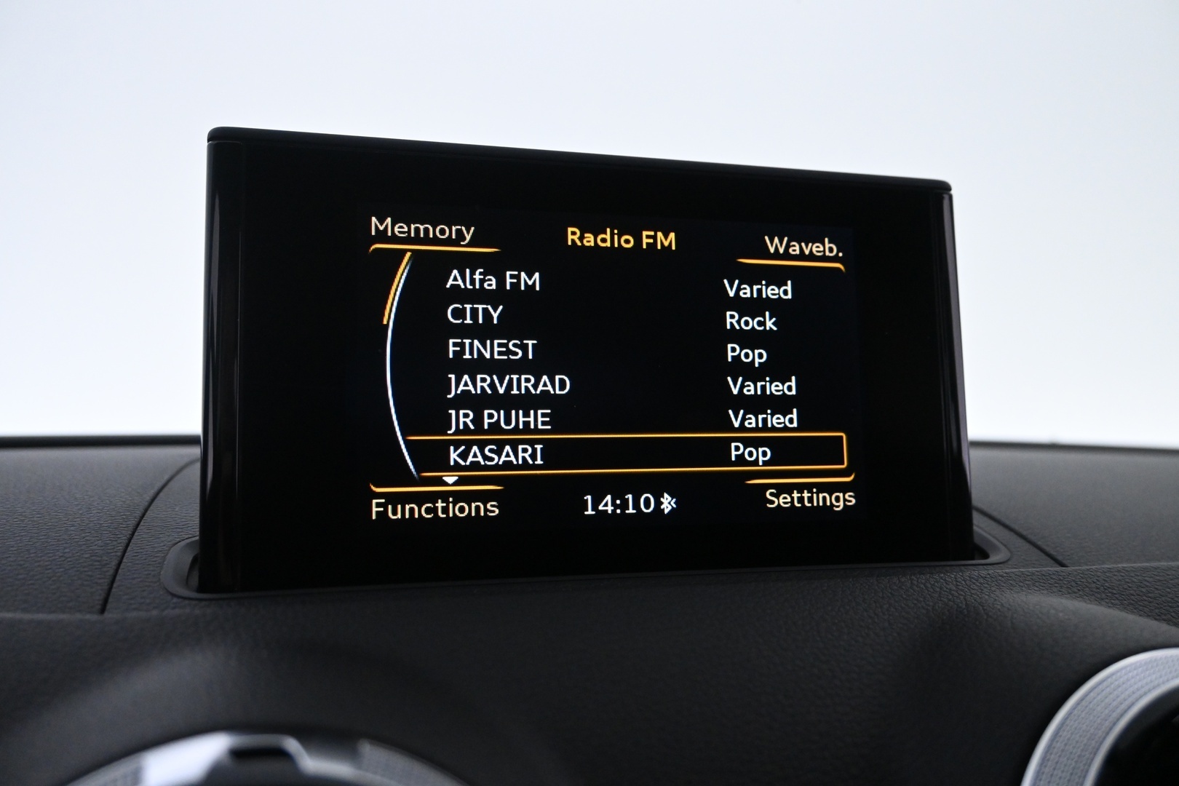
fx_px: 958
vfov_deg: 44.6
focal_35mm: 29
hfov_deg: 63.2
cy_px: 393
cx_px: 590
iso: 3200
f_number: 4
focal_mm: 19.5
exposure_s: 1/60
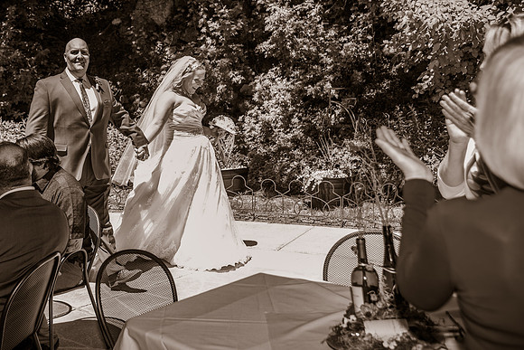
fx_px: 700
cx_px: 170
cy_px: 116
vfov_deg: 27.9
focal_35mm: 48
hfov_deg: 40.5
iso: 250
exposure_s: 1/640
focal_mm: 35
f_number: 4
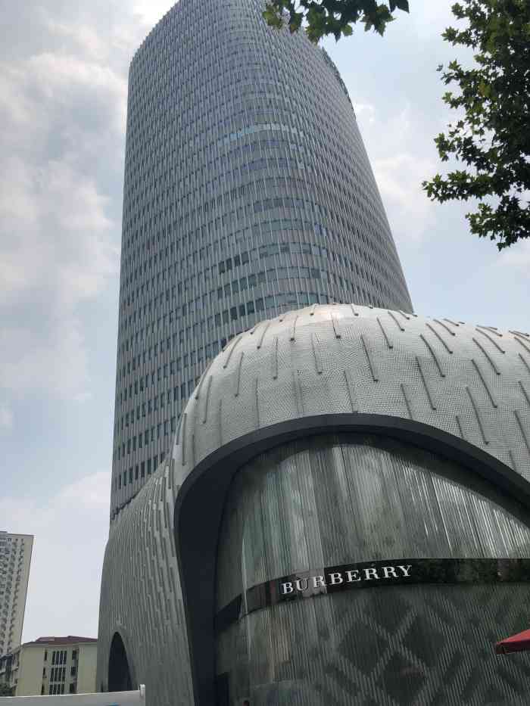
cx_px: 265
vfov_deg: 63.4
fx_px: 571
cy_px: 353
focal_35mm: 28
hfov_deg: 49.8
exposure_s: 1/4808
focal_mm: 4
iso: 25
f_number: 1.8
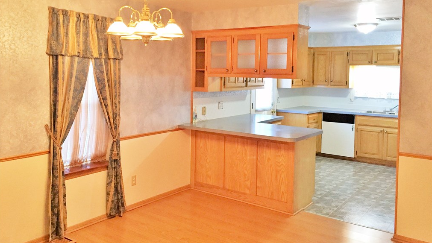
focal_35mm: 32
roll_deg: -0.9
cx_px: 215
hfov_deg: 61.0
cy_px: 94
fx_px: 367
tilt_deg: -2.9
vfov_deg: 36.5
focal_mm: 4.15
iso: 200
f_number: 2.2
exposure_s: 1/30
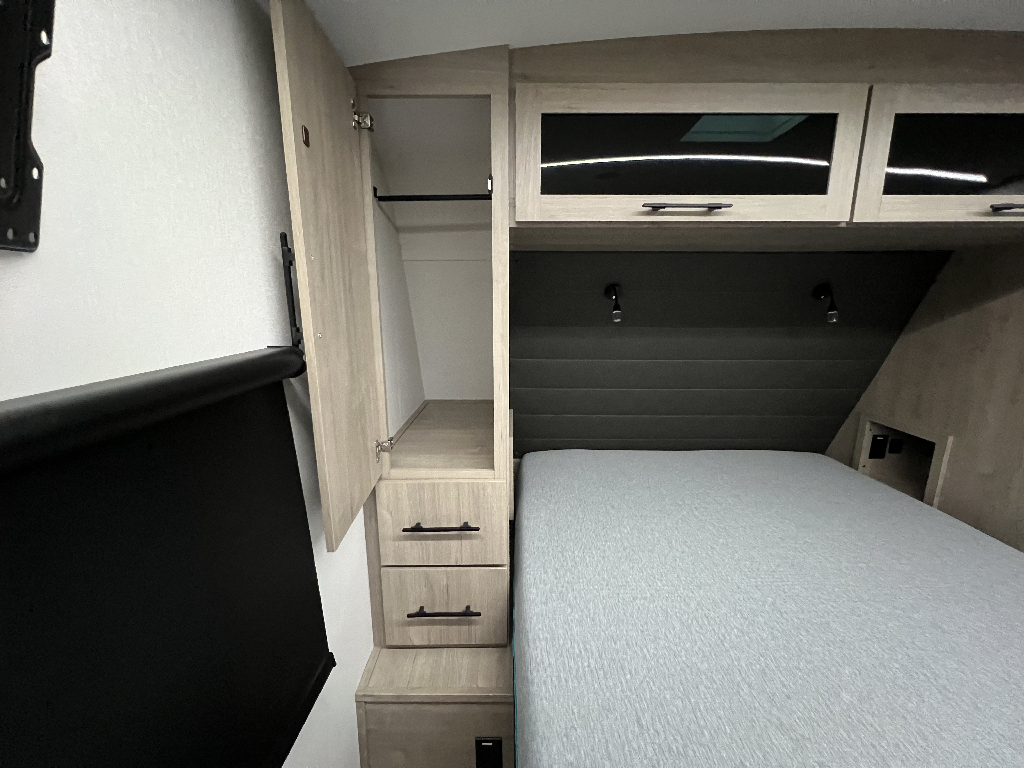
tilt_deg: -13.8
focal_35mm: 13
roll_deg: -1.2
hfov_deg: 106.2
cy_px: 384
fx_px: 385
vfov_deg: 89.9
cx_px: 512
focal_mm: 1.57
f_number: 1.8
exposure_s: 1/42
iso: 1000
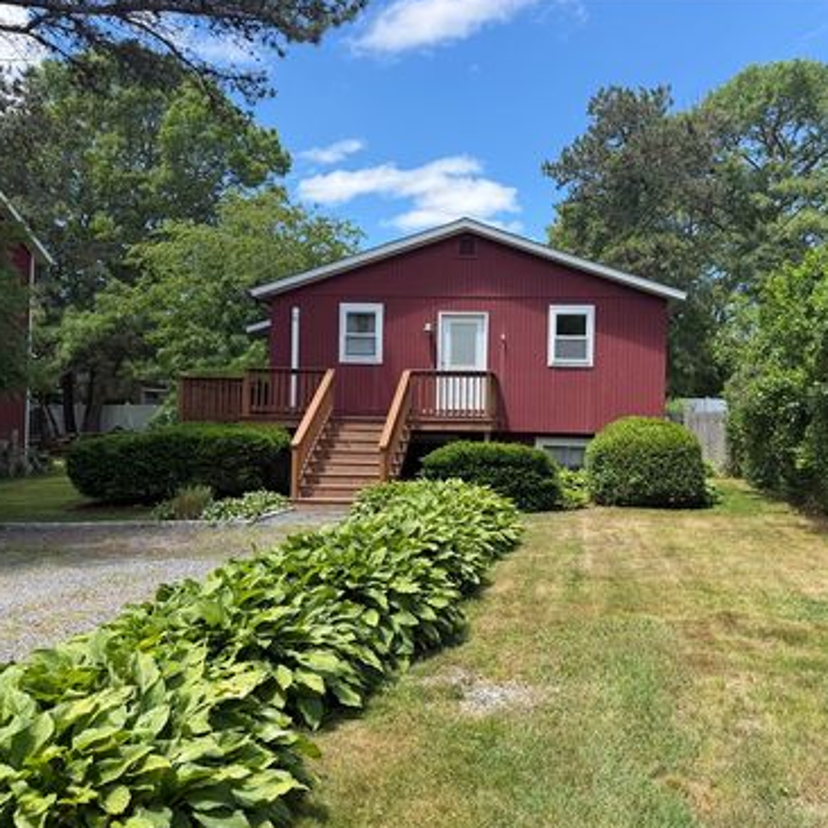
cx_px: 482
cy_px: 413
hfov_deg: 55.3
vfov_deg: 55.6
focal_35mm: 29
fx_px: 785
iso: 100
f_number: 1.78
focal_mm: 6.76
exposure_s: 1/1727
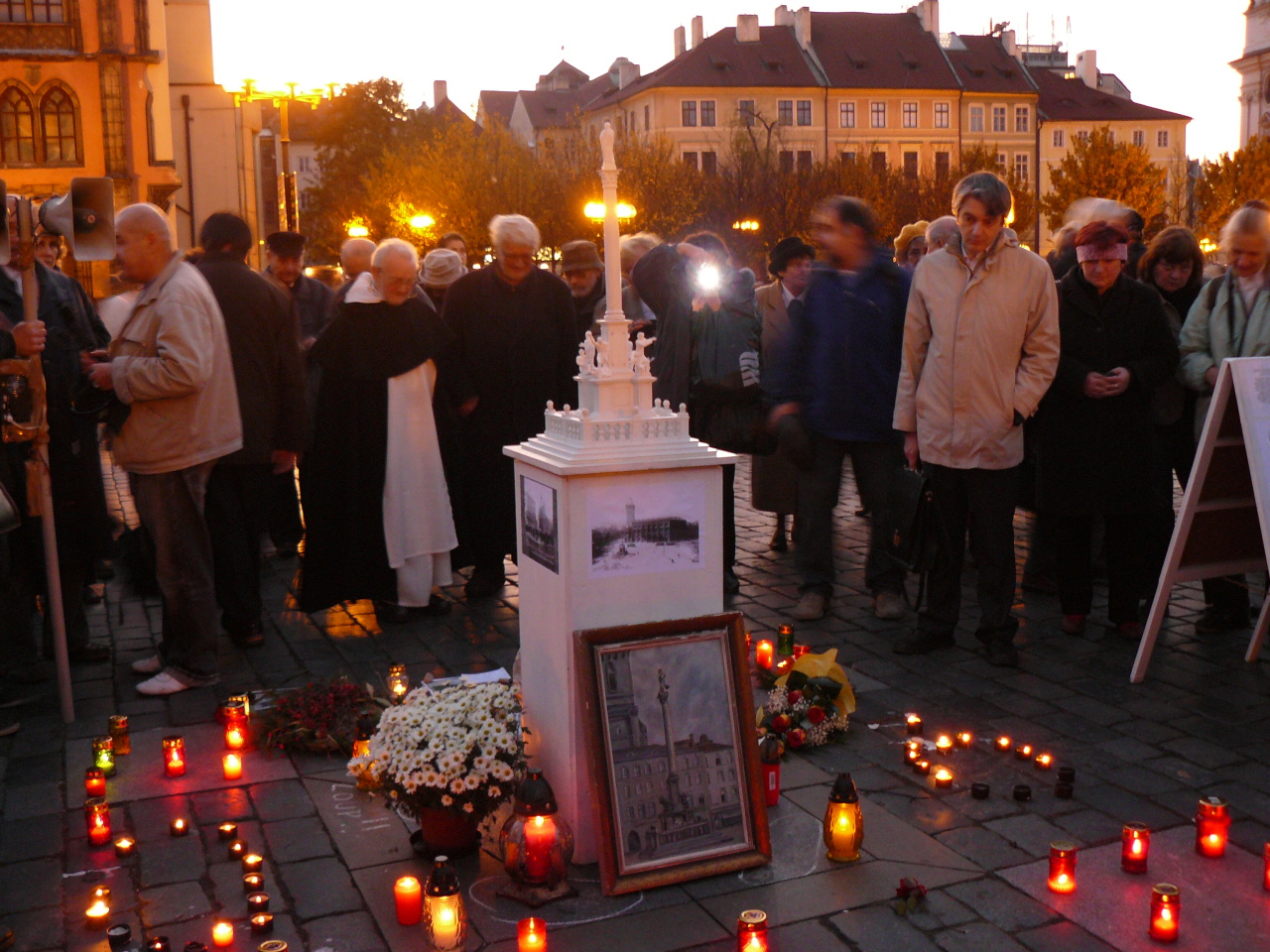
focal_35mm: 36
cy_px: 476
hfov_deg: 51.4
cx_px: 635
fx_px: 1321
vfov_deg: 39.7
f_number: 2.8
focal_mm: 6
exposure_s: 1/3.2
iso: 200
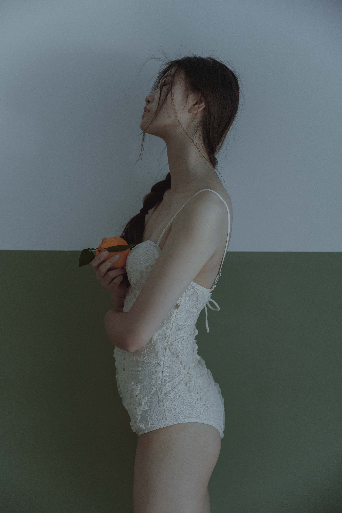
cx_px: 171
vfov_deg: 39.4
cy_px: 256
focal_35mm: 50
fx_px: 717
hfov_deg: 26.8
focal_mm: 50.3
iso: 250
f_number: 2.8
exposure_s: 1/100
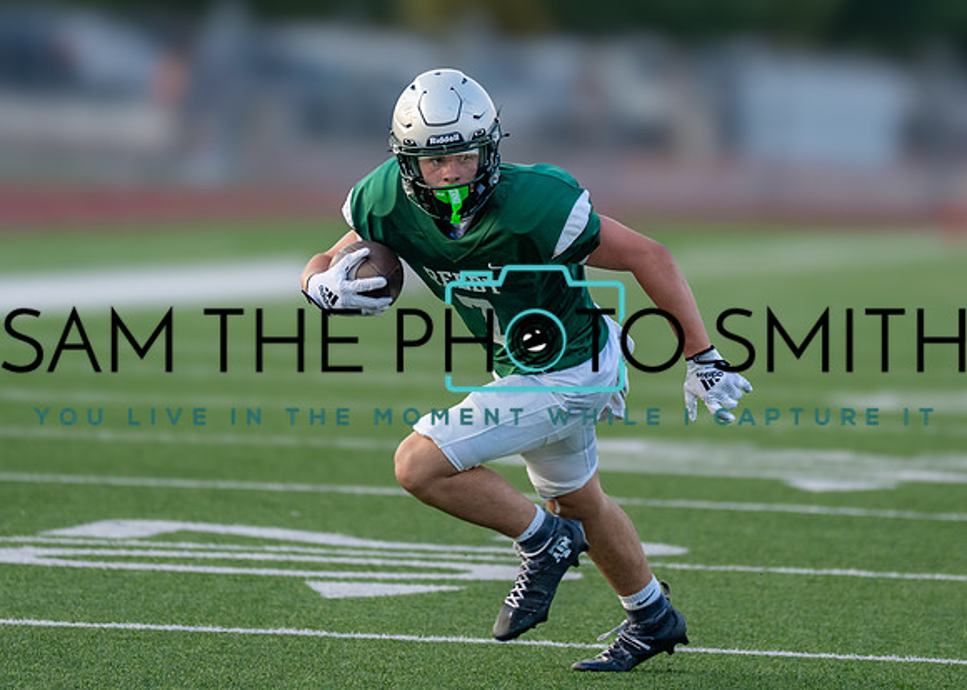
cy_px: 176
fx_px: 10786
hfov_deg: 5.1
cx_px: 471
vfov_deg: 3.7
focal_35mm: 393
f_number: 2.8
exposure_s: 1/1600
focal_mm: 200
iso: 400
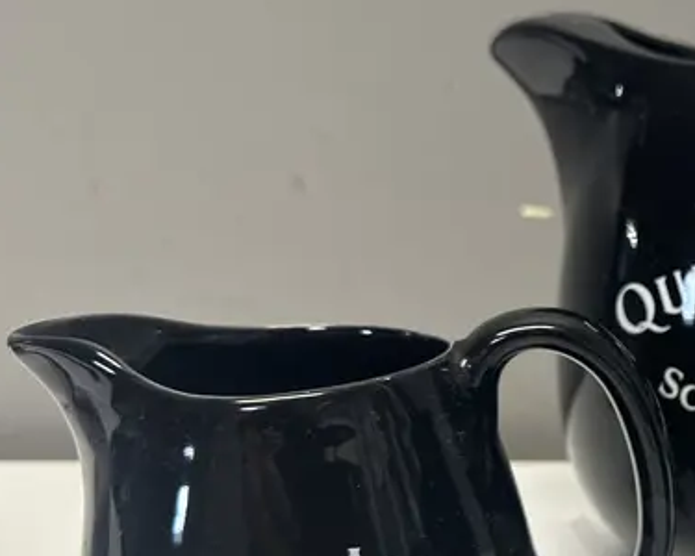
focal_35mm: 64
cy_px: 378
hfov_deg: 25.9
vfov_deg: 23.7
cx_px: 866
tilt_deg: -14.6
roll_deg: +1.0
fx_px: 1316
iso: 160
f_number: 1.78
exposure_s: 1/100
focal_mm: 6.86
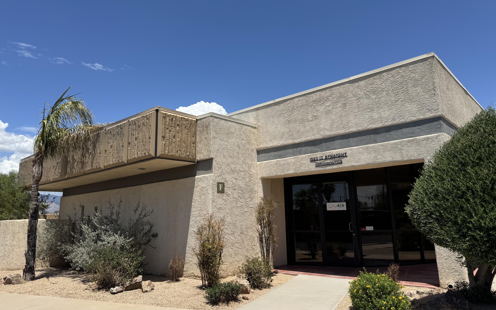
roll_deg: +0.9
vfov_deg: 47.6
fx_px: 351
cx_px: 249
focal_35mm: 26
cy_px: 141
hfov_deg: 70.4
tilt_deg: +12.0
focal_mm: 6.76
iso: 80
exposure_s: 1/5348
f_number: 1.78
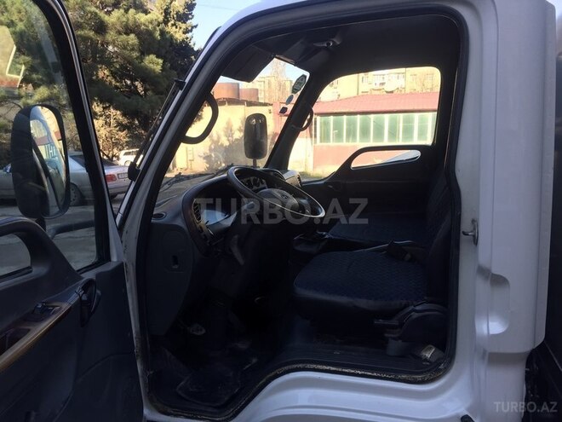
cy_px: 211
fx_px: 471
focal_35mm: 29
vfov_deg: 48.2
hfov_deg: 61.7
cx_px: 281
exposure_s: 1/295
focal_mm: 4.15
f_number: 2.2
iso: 32
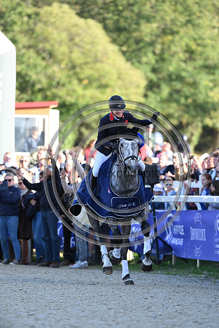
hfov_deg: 3.6
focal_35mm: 380
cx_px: 110
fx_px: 3465
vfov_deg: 5.4
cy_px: 164
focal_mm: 380
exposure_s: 1/800
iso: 1250
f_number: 5.6
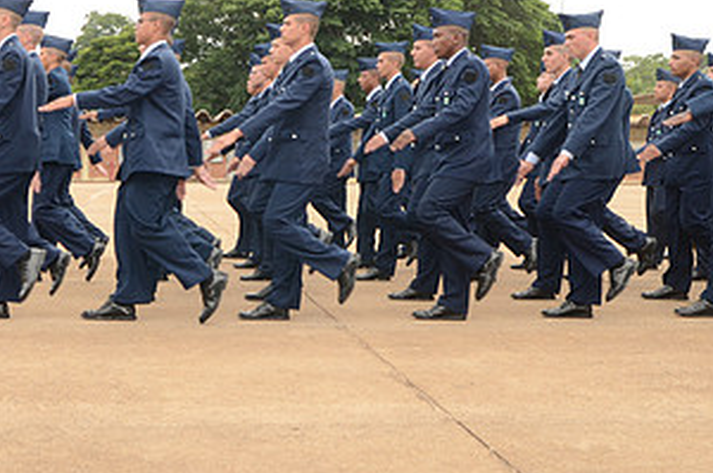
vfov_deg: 23.2
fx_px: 1147
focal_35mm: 58
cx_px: 228
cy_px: 176
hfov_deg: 34.2
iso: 250
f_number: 6.3
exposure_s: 1/250
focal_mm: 20
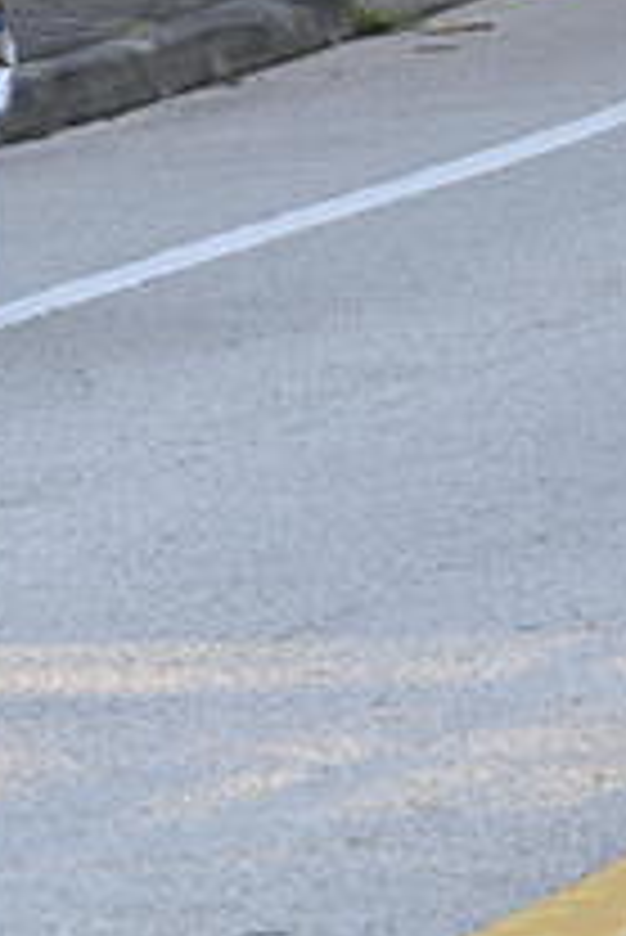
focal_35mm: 449
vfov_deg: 4.6
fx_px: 11691
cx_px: -106
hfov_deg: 3.1
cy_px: -230
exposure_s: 1/200
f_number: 14
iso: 3200
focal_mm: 170
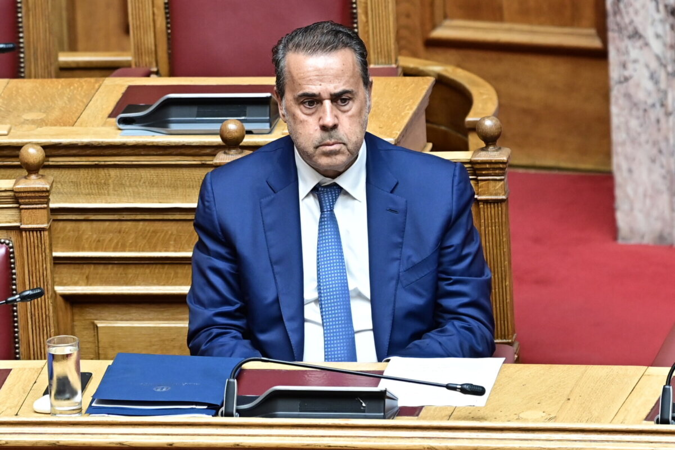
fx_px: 5625
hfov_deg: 6.9
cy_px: 225
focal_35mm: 300
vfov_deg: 4.6
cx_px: 338
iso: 800
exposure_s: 1/160
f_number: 3.5
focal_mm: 200
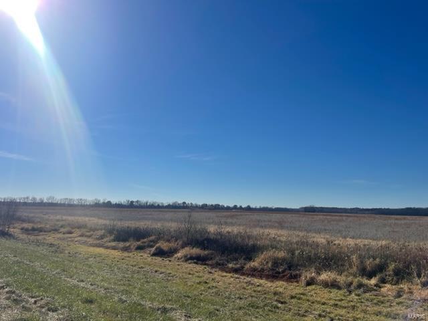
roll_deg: -1.9
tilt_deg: +9.7
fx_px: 321
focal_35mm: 26
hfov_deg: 67.3
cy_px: 160
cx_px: 214
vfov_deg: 53.1
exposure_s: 1/10000
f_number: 1.6
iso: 32
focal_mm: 5.1
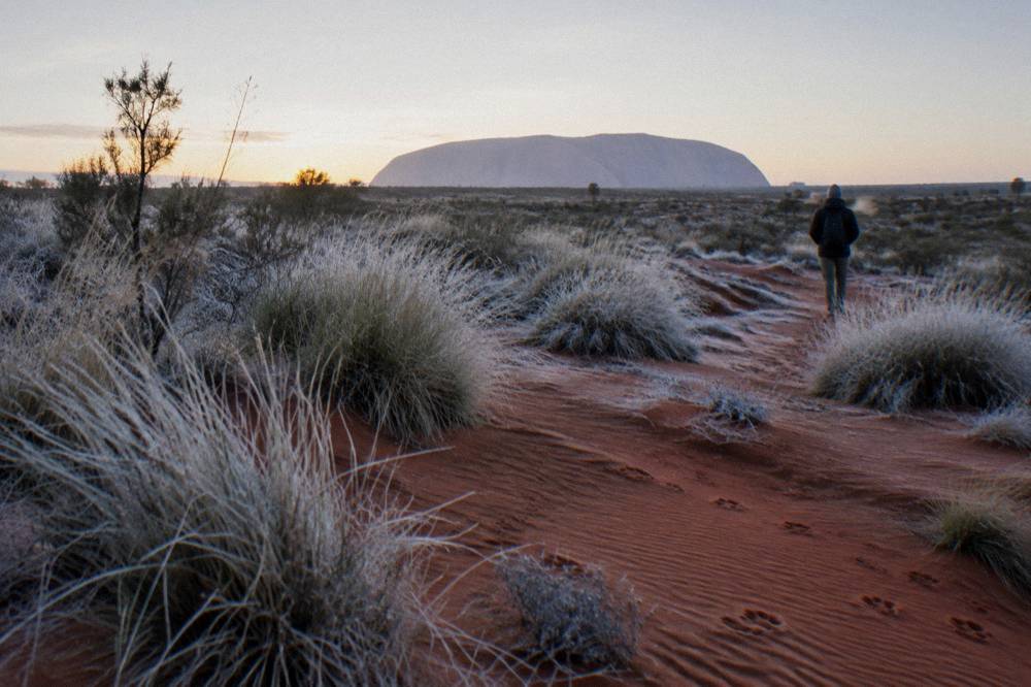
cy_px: 344
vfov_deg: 27.5
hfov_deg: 40.4
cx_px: 516
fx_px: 1403
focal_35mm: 49
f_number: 3.5
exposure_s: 1/80
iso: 4000
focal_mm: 49
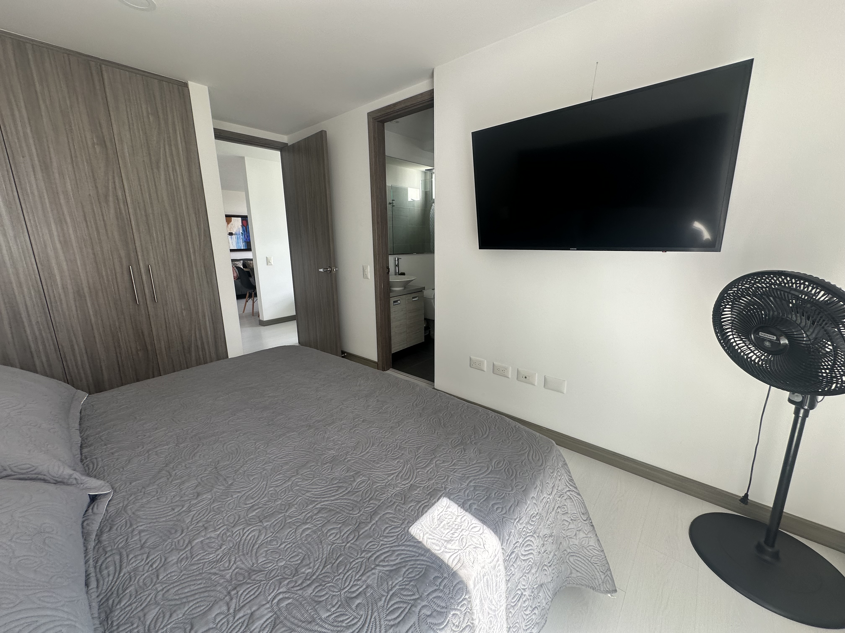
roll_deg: +0.4
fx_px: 342
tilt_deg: -13.3
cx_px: 422
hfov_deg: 102.1
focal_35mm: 14
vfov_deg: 85.7
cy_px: 316
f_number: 2.2
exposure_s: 1/108
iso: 40
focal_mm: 2.22
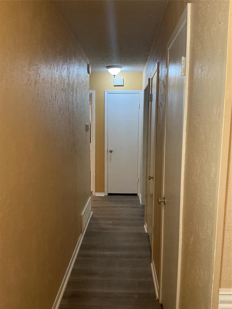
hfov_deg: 48.2
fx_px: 259
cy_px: 154
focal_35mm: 29
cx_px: 116
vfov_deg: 61.7
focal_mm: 3
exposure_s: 1/60
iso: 125
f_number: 1.8
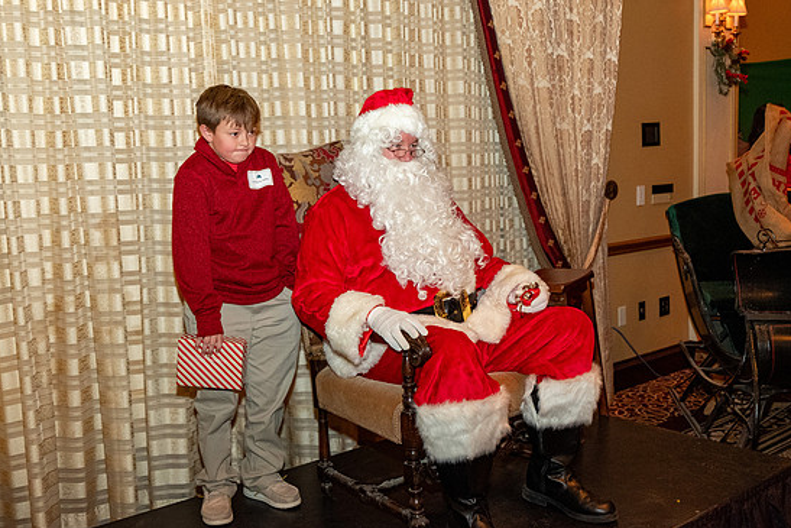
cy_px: 257
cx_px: 393
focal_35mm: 35
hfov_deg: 54.4
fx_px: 769
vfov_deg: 37.9
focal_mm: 22.3
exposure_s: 1/125
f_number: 3.2
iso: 2500
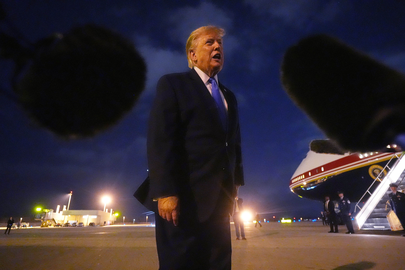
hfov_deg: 86.9
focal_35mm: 19
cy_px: 135
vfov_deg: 64.6
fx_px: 214
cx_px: 202
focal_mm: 19
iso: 10000
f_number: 2.8
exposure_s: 1/30
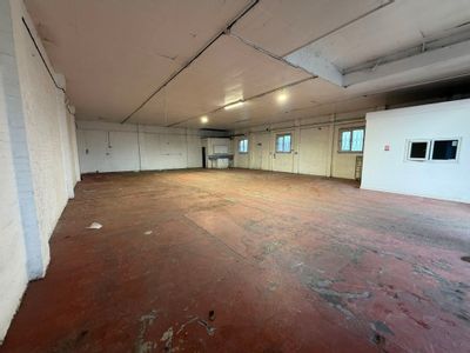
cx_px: 235
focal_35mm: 14
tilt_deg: -6.7
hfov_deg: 102.1
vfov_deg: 85.7
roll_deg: -0.3
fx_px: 190
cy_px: 176
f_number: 2.2
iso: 200
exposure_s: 1/50
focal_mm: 2.22
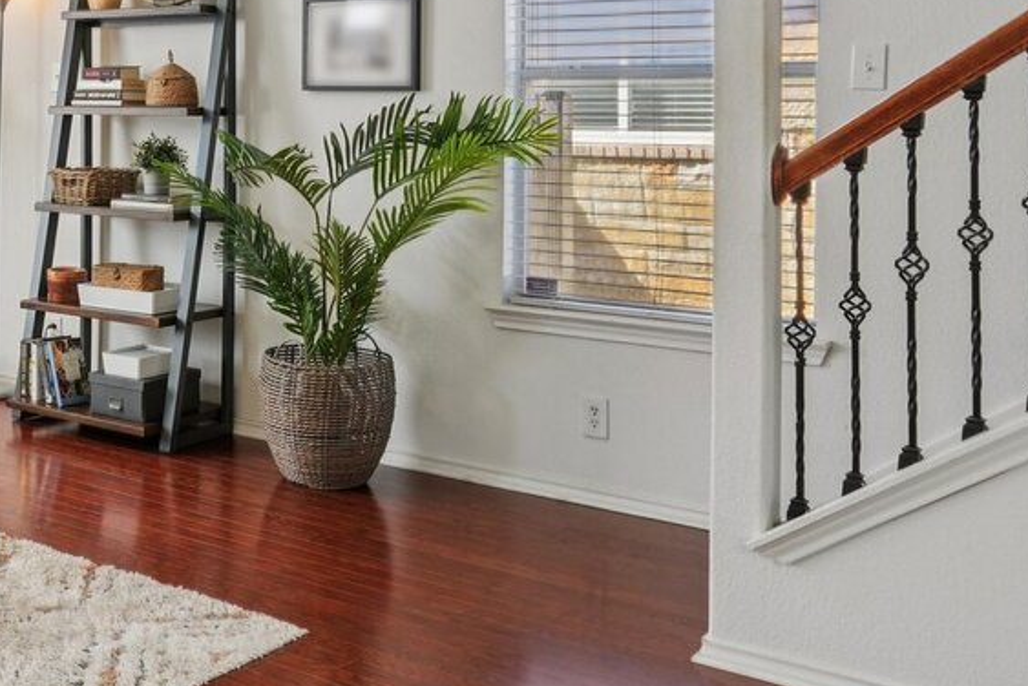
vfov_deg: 28.5
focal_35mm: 46
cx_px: -142
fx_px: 1314
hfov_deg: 35.5
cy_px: 111
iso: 400
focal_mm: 16
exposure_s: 1/30
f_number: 8
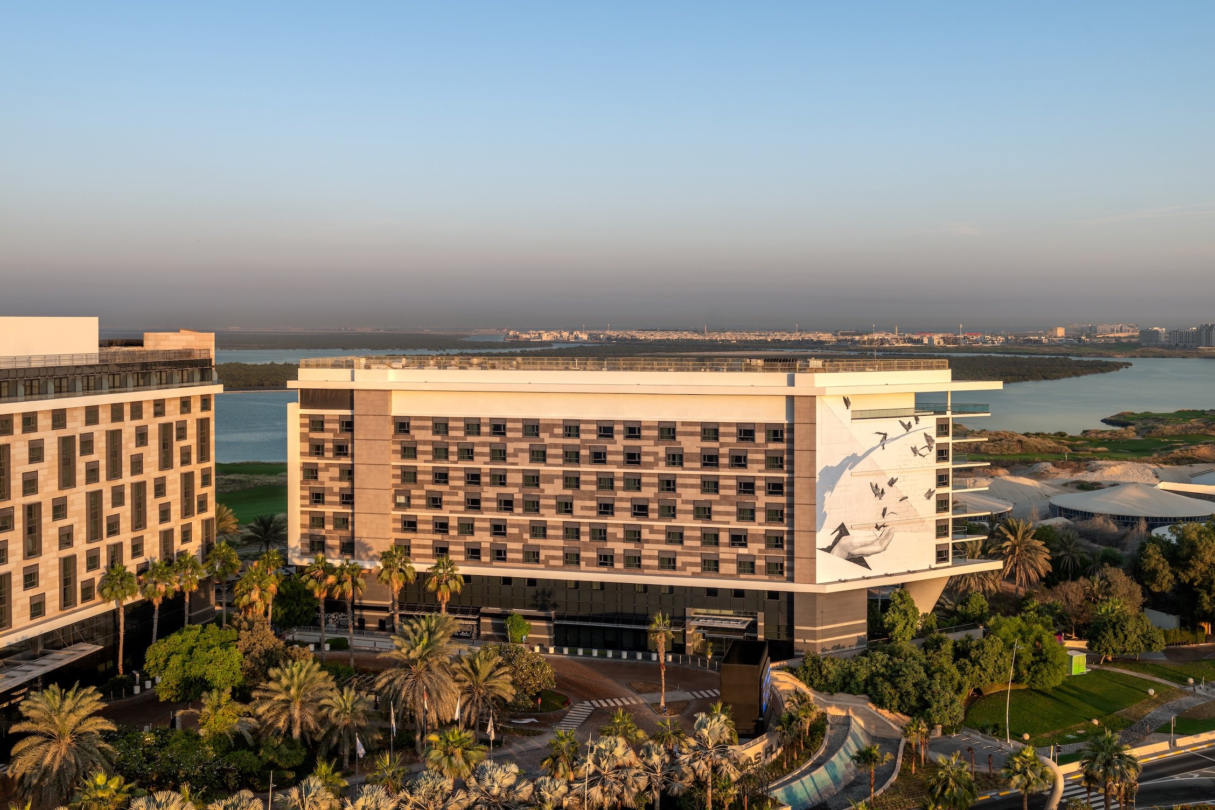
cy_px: 405
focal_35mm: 36
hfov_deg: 53.1
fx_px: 1215
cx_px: 608
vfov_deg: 36.9
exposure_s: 1/25
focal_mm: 36
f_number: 10
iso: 64
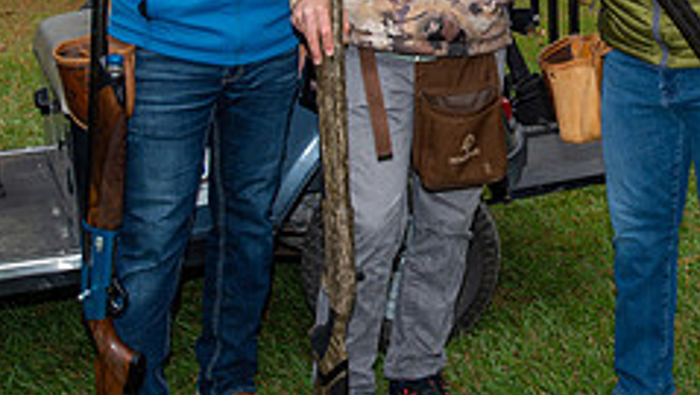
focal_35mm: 66
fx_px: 1226
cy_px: 23
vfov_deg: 18.0
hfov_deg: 30.9
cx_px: 574
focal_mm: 26
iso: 320
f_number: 5
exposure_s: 1/250
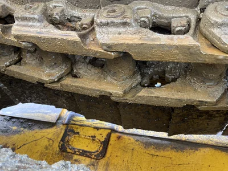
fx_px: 171
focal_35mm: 26
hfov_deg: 67.3
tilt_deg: +38.7
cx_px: 114
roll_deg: -19.8
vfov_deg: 53.1
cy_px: 86
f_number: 1.6
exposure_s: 1/121
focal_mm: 5.1
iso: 125
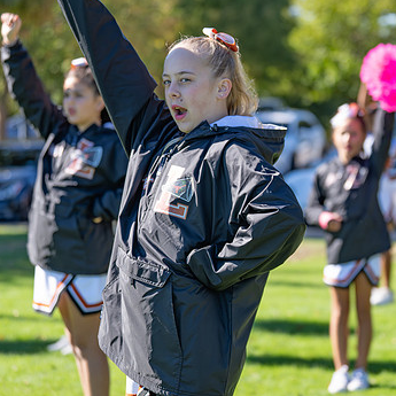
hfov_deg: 15.3
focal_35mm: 114
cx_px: 257
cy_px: 181
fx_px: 1475
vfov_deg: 15.3
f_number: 2.8
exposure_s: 1/1600
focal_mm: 79
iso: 200
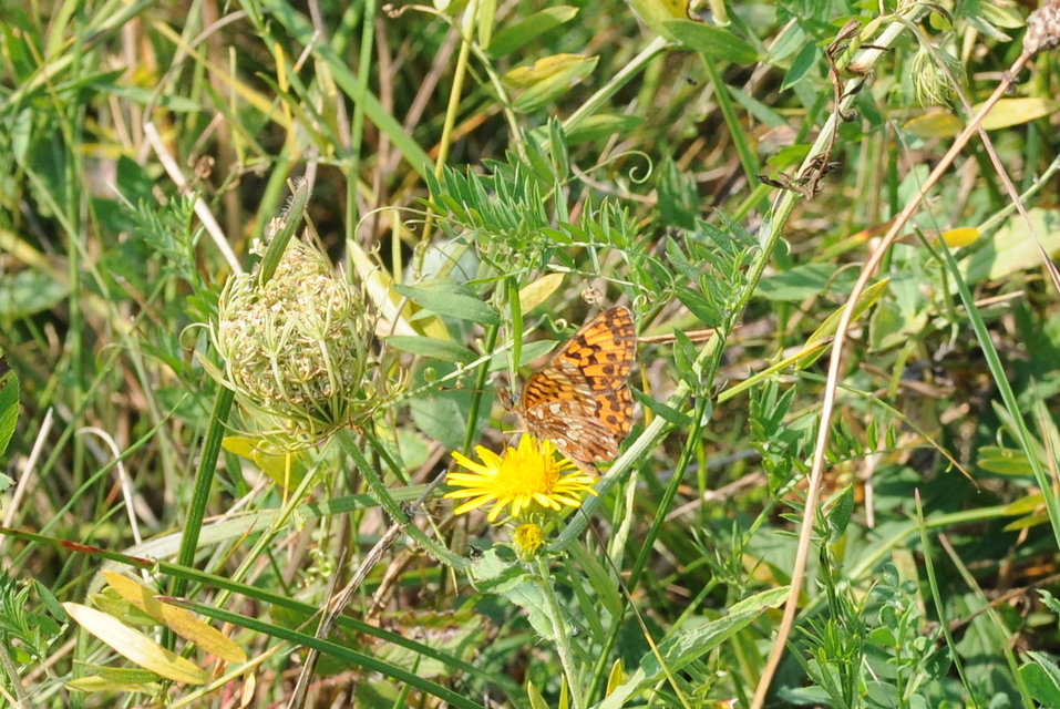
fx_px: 4642
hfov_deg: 13.0
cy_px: 354
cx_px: 530
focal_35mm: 158
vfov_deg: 8.7
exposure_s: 1/250
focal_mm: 105
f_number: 10
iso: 320
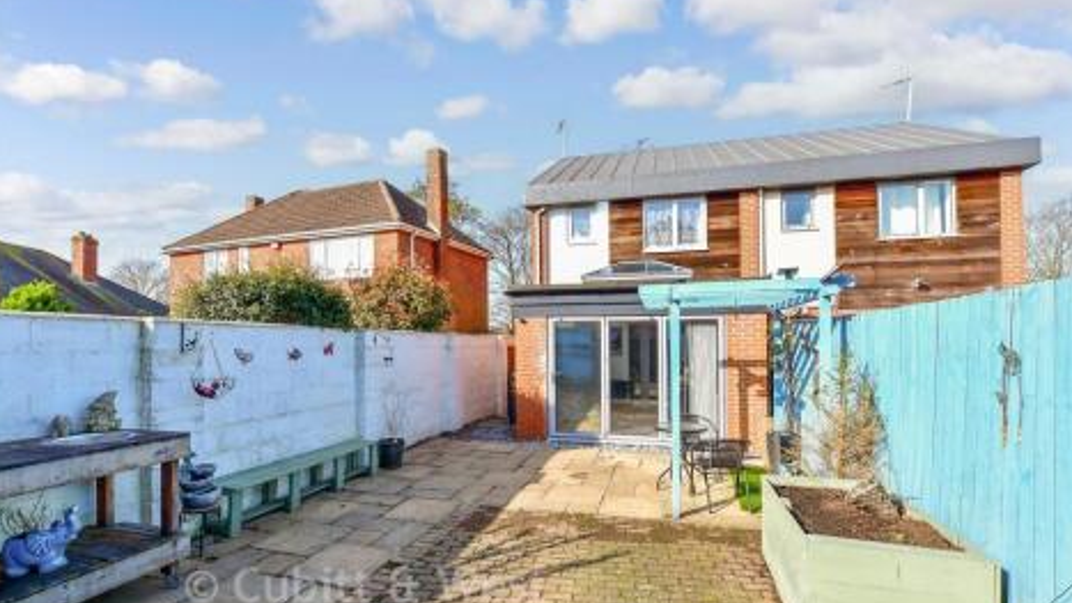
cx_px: 539
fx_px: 455
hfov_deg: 99.4
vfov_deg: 66.9
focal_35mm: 16
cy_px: 336
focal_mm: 10
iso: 160
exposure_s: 1/200
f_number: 8
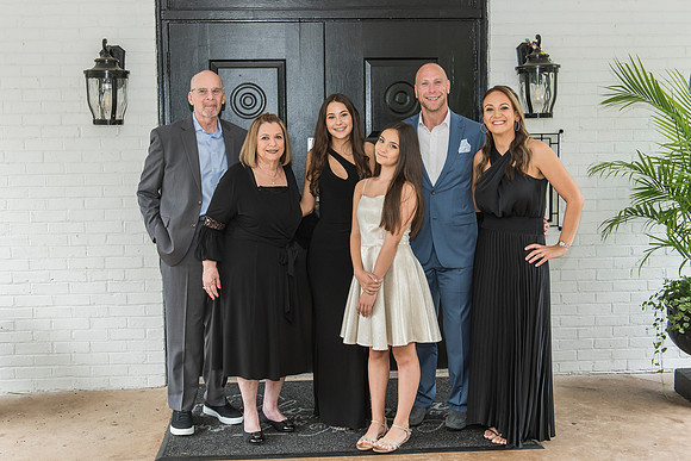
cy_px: 211
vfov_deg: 30.2
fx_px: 855
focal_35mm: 45
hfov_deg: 44.0
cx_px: 328
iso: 640
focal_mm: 40
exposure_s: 1/125
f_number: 4.5
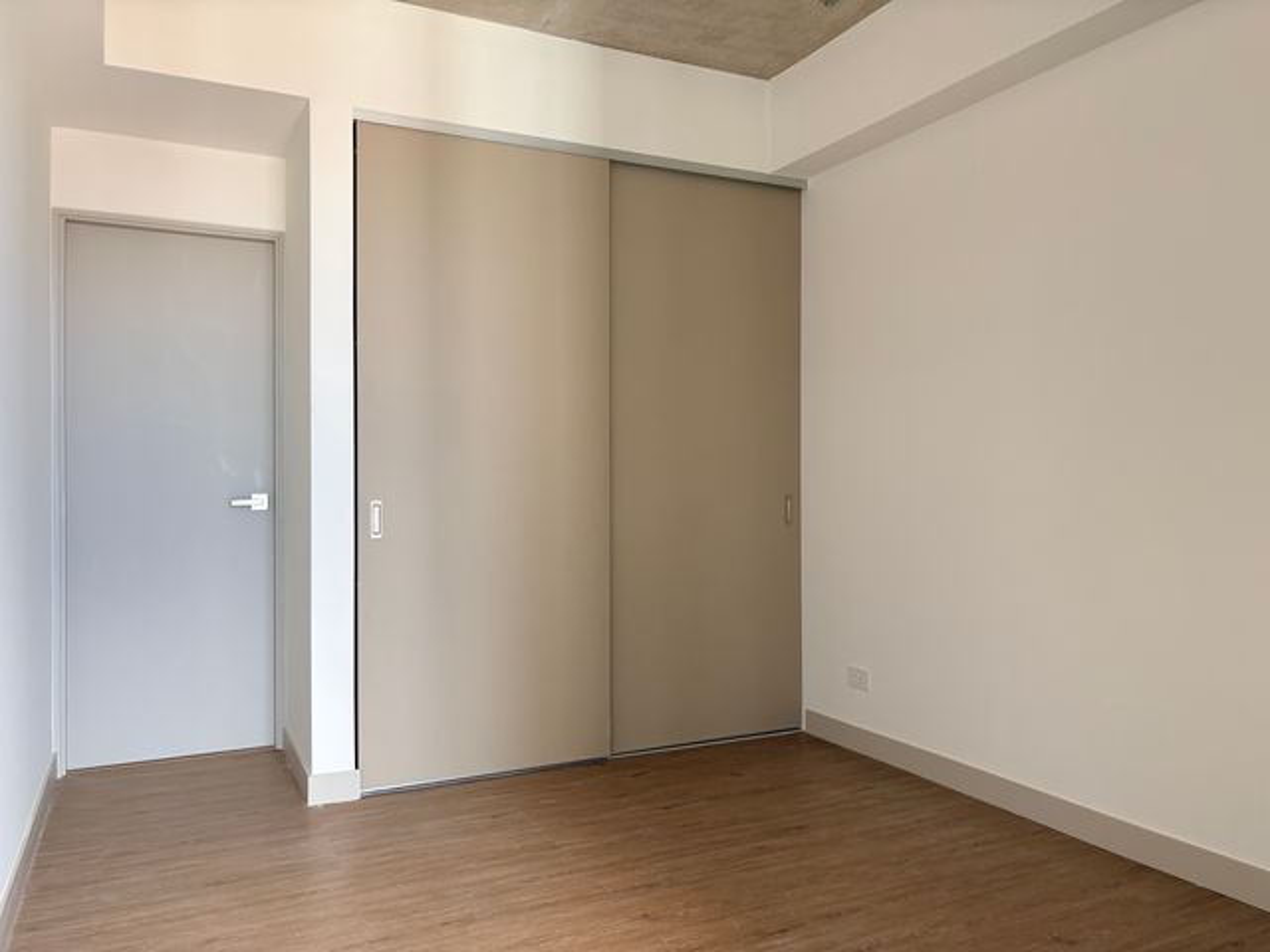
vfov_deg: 53.1
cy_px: 476
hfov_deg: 67.3
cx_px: 635
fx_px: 954
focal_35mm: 26
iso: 100
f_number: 1.6
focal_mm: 5.96
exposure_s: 1/122
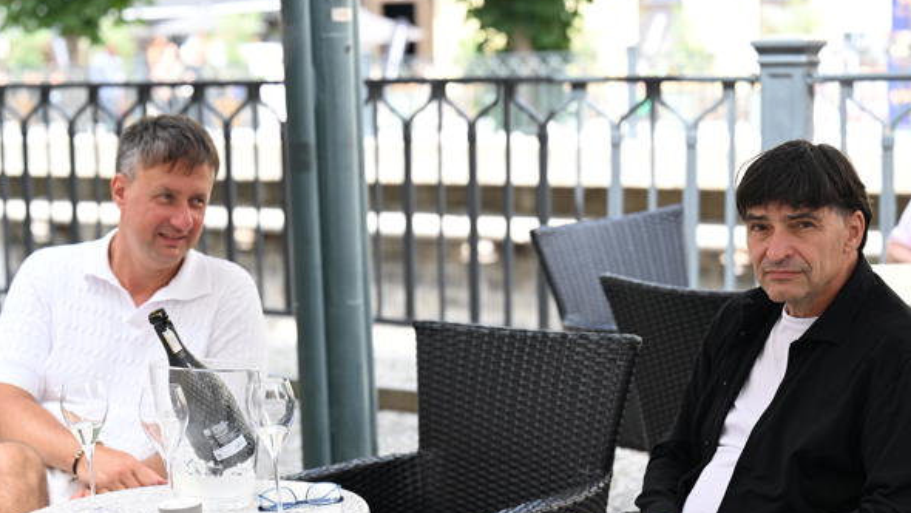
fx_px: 2102
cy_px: 345
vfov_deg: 13.9
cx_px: 431
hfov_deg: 24.5
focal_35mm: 87
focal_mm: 71
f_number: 3.5
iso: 640
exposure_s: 1/1000
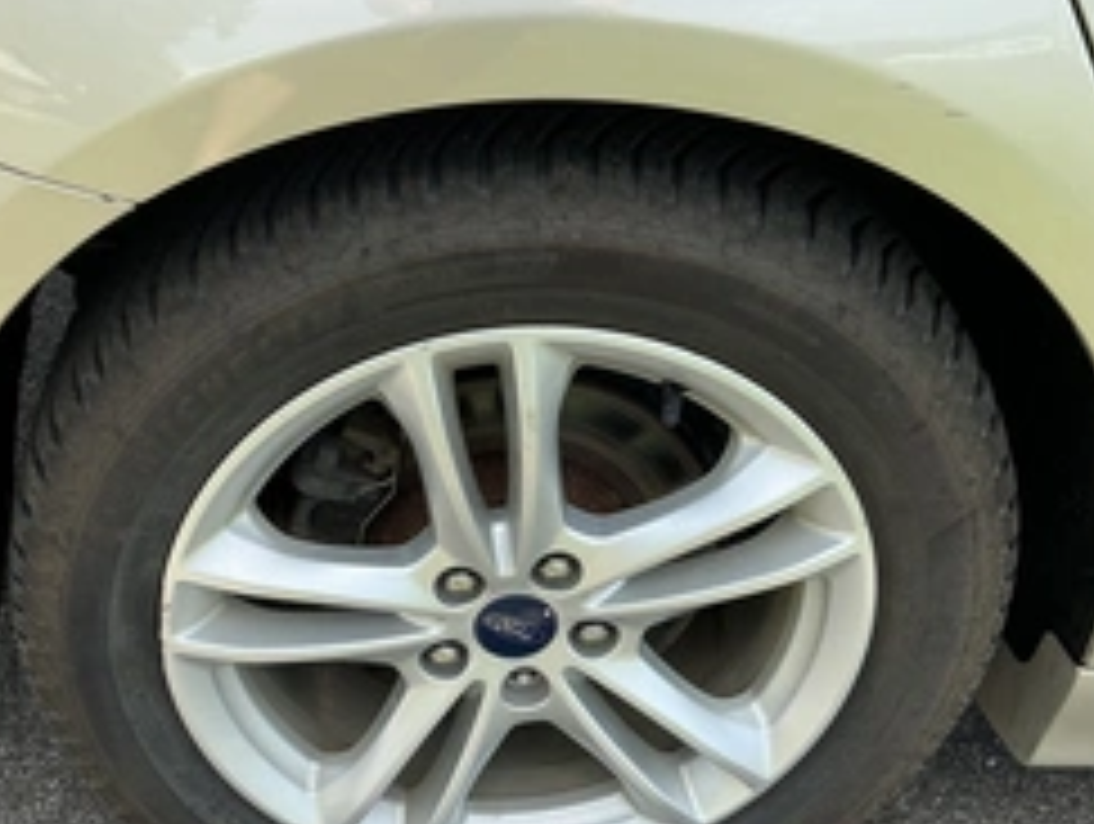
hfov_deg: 41.0
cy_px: 554
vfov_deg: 31.3
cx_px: 441
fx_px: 1456
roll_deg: -1.7
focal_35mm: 46
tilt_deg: -34.3
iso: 25
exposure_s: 1/435
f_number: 1.8
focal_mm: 3
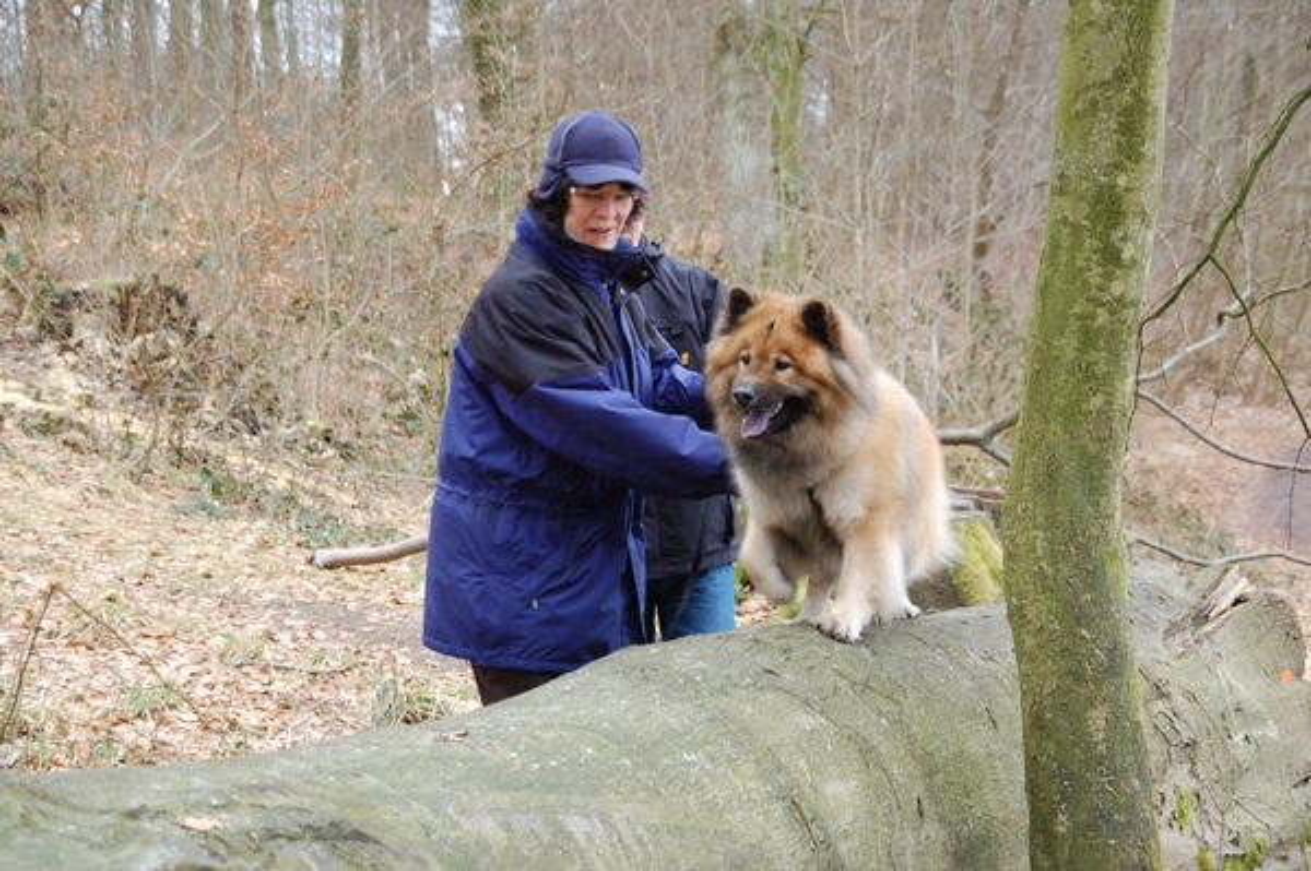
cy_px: 436
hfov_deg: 24.6
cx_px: 656
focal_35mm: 82
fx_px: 3002
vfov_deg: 16.5
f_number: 5.3
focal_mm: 55
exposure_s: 1/60
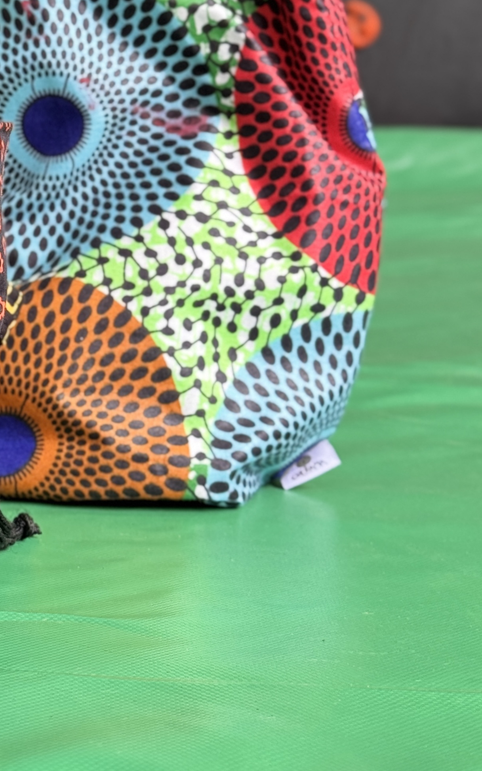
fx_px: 2081
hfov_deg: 13.0
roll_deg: -1.1
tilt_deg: -3.9
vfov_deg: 20.6
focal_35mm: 99
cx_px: -24
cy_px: 101
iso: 100
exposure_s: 1/120
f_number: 1.78
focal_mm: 6.76
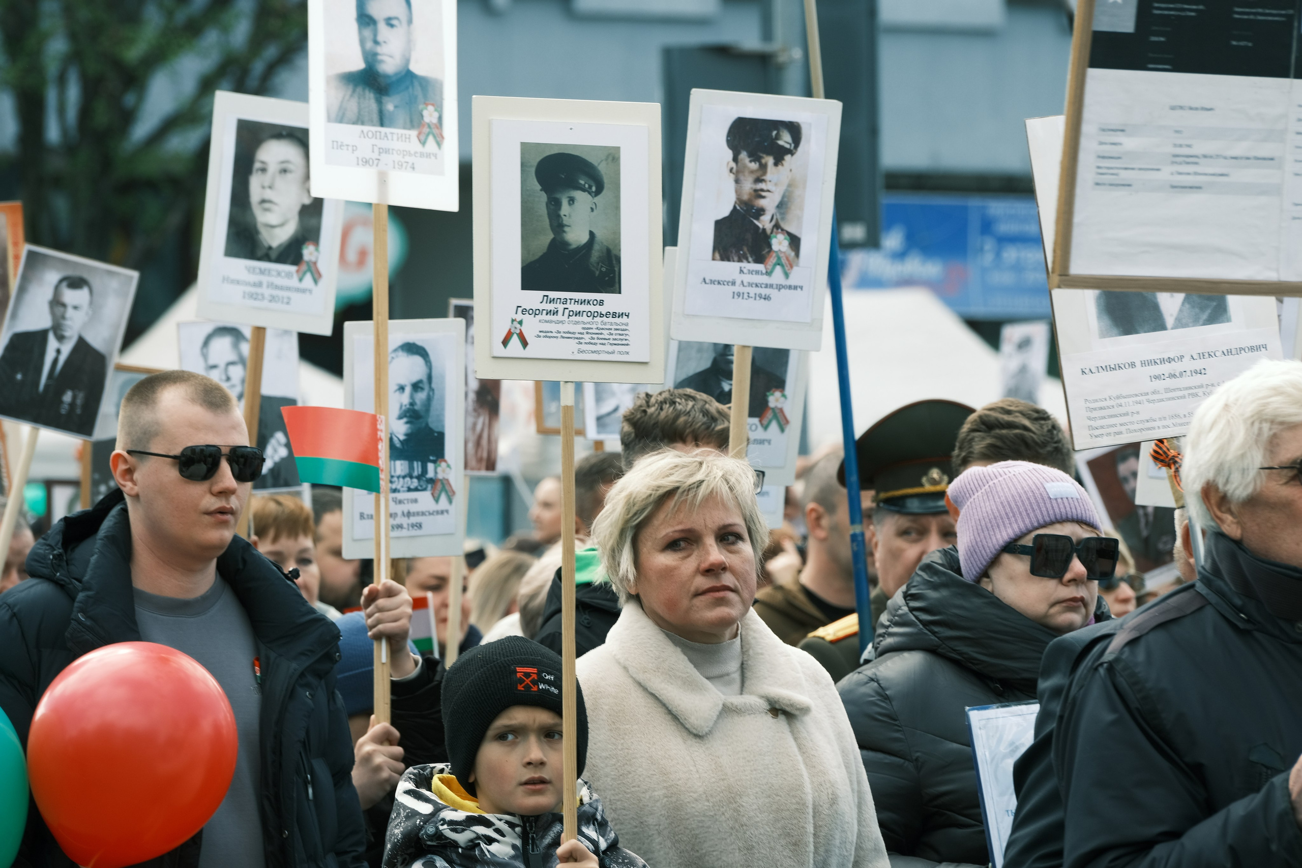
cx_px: 651
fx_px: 7703
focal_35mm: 213
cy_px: 434
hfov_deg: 9.7
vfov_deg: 6.5
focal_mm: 142.2
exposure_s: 1/200
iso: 200
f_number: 6.4
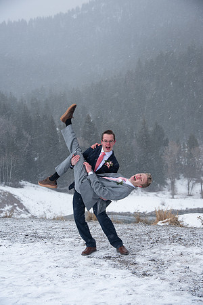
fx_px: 465
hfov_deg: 24.6
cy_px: 152
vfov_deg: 36.2
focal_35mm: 55
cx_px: 102
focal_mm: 55
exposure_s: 1/125
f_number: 5
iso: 320
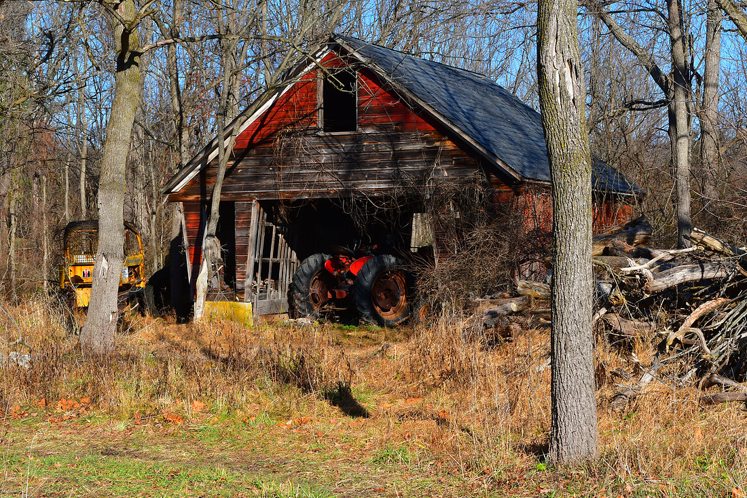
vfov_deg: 16.7
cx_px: 374
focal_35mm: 82
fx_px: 1702
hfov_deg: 24.8
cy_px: 249
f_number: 16
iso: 220
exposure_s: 1/100
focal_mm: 55
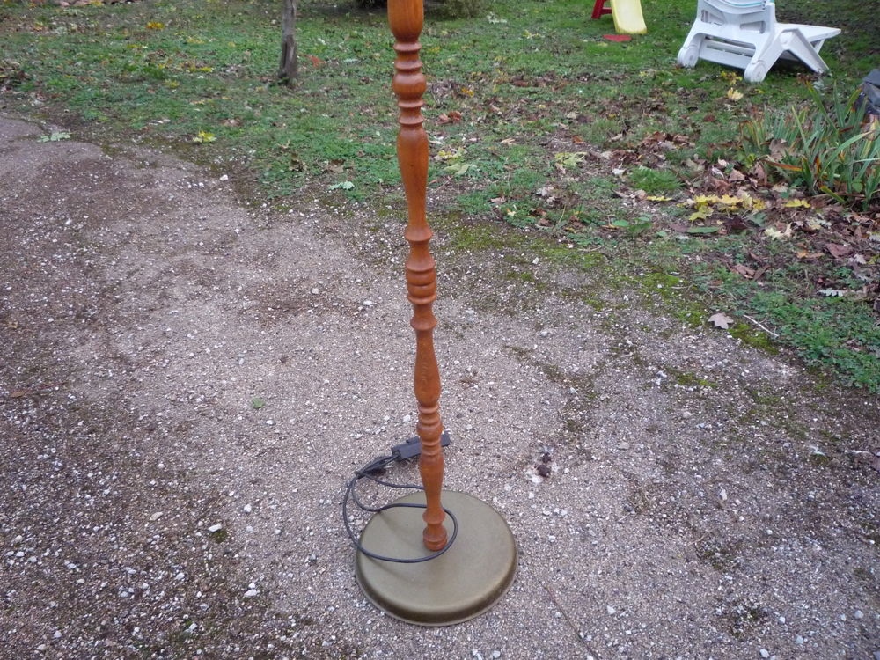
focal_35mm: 30
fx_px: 763
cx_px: 440
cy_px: 330
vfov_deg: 46.8
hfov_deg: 60.0
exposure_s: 1/25
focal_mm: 5.2
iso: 400
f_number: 3.3
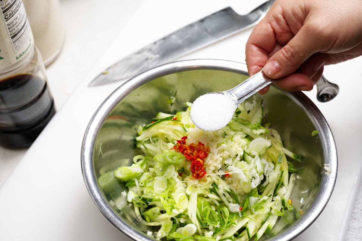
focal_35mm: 54
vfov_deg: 25.0
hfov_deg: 36.9
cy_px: 120
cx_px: 181
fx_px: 543
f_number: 8
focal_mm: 54
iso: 200
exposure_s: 1/200
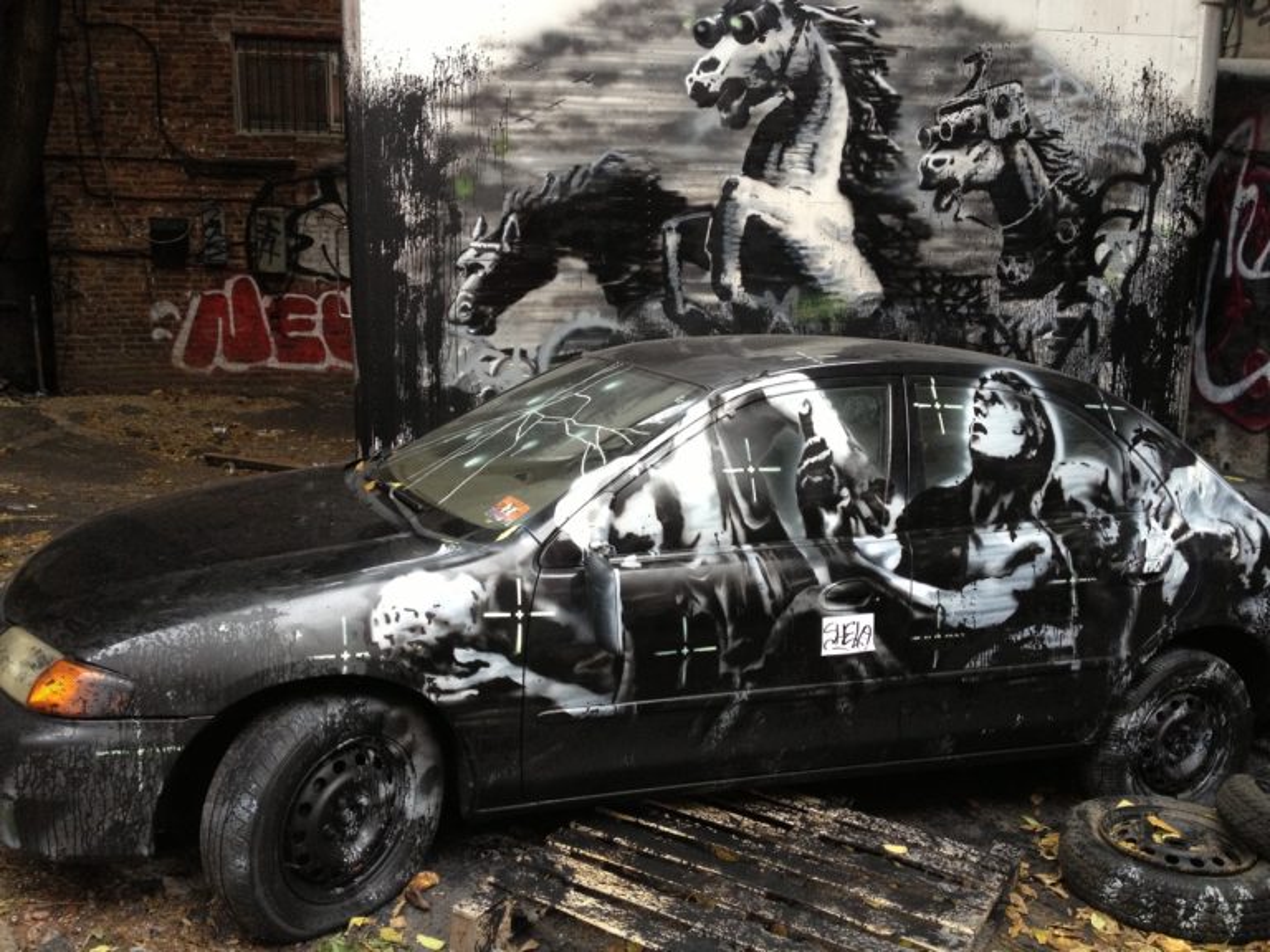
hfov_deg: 52.6
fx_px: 1284
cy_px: 476
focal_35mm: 35
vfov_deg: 40.7
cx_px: 635
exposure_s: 1/20
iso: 125
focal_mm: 4.28
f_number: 2.4
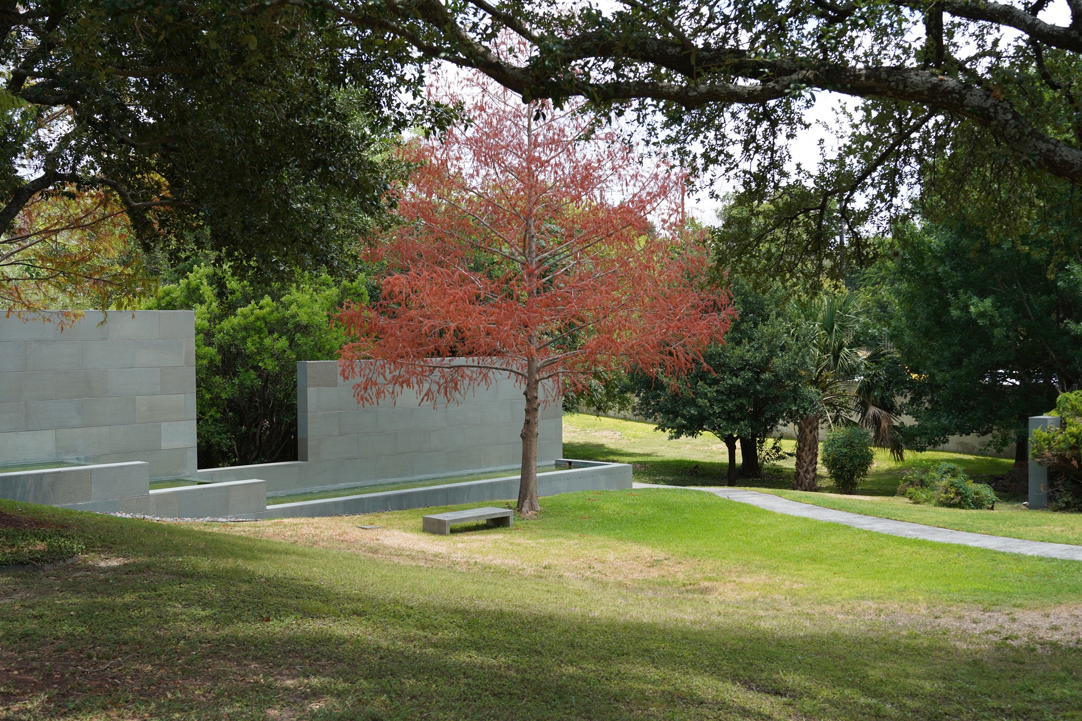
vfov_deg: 30.5
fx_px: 1323
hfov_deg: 44.5
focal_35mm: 44
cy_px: 360
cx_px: 541
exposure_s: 1/100
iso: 100
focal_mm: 44
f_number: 7.1
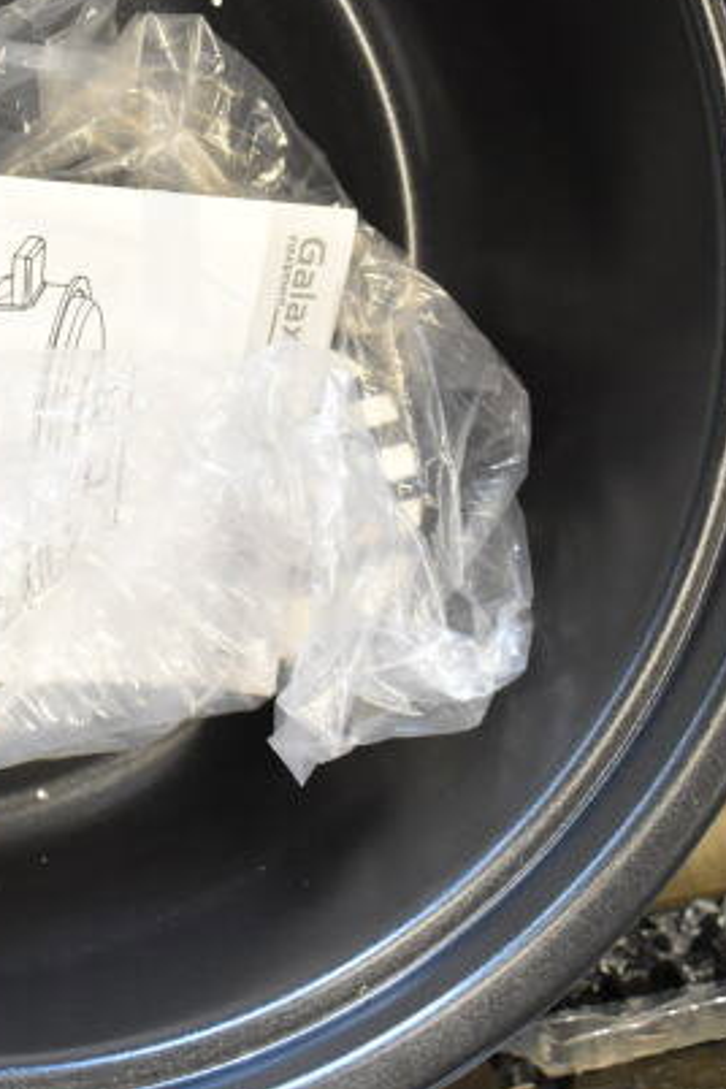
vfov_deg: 26.6
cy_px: 265
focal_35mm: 75
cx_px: -35
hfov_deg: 17.7
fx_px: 2269
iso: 1600
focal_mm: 22
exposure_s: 1/60
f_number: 4
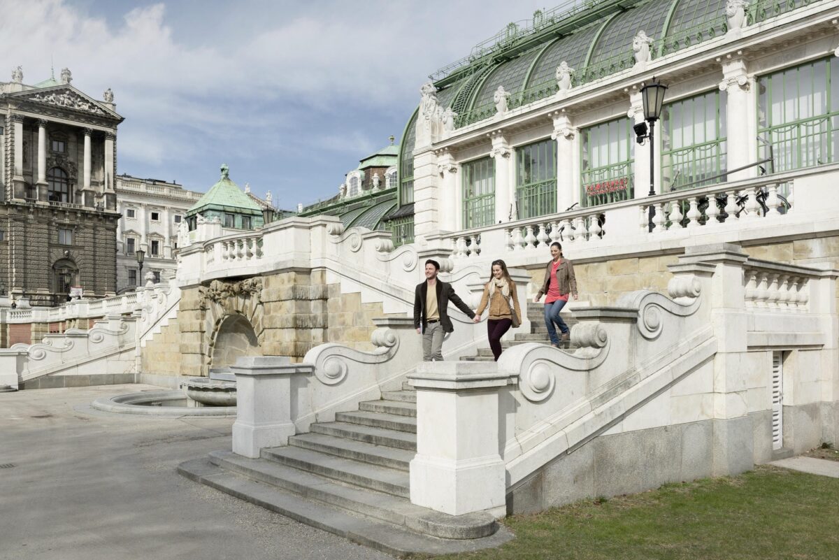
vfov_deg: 45.0
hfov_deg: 63.6
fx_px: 676
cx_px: 420
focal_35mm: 29
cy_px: 280
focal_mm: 29
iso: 250
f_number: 9
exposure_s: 1/800
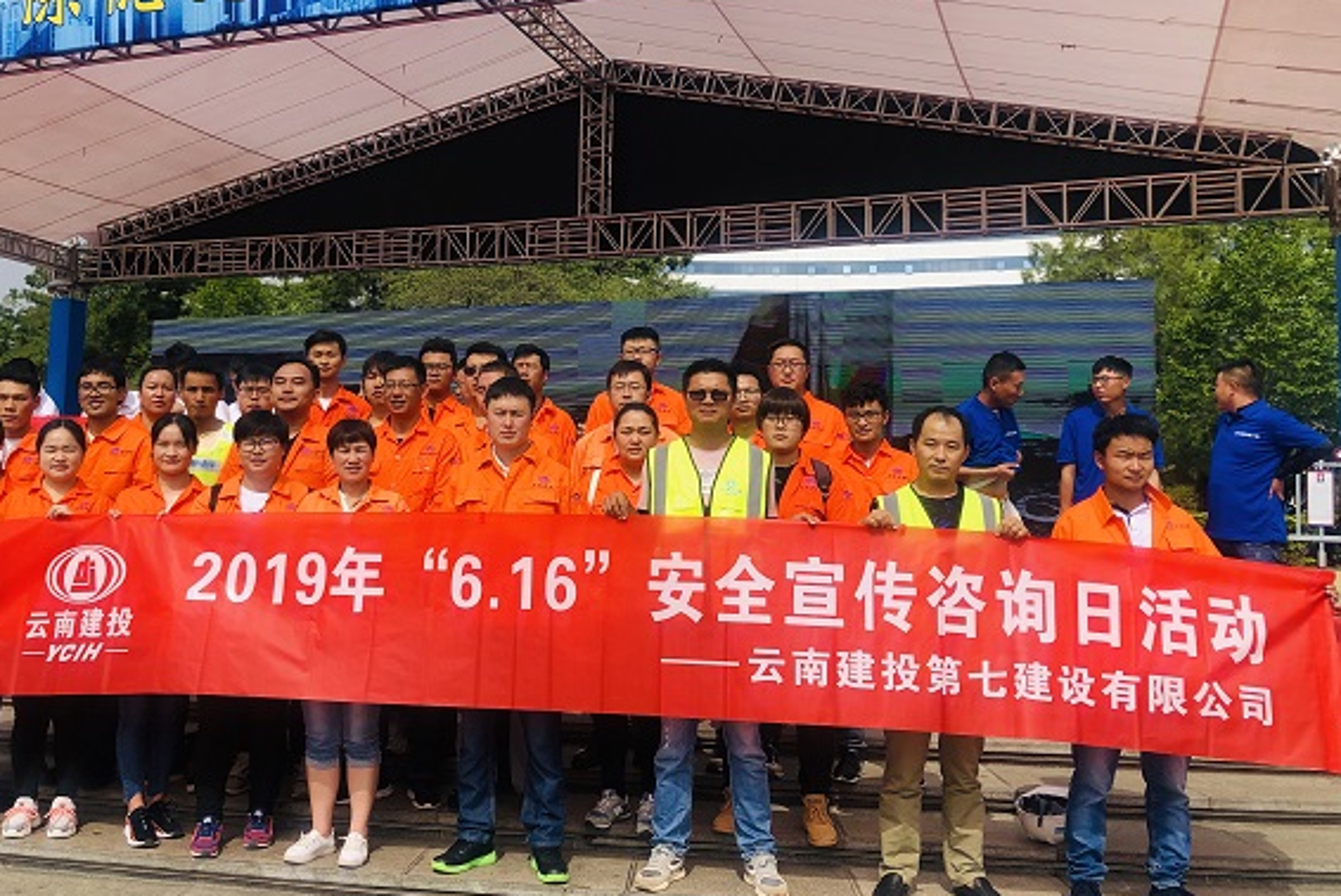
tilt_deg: +4.2
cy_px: 407
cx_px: 528
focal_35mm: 36
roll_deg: -1.3
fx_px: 1342
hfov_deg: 52.7
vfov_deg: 36.9
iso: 20
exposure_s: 1/2183
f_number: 1.8
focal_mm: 3.99
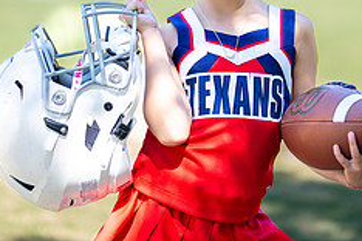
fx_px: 1307
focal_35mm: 130
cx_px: 247
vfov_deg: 10.5
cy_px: 35
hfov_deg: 15.7
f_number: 1.2
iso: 100
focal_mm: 50
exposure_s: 1/1600
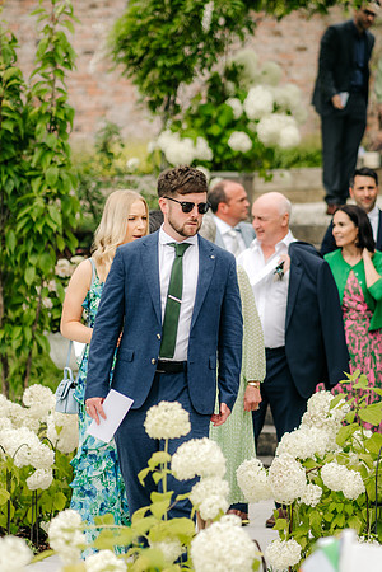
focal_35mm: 127
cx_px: 191
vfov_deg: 16.1
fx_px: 2021
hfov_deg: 10.8
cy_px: 286
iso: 100
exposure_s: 1/1250
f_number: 2
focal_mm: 85
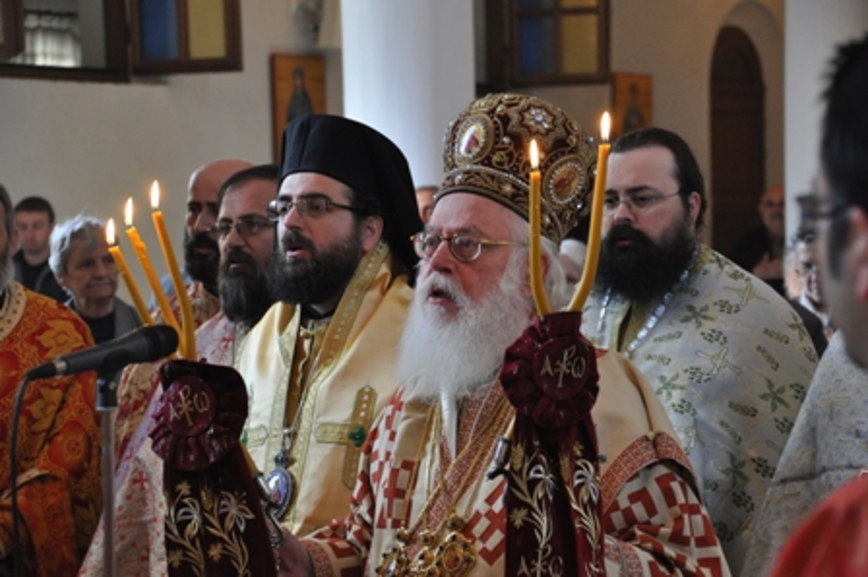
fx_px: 2710
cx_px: 434
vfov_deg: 12.2
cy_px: 288
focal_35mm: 112
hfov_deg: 18.2
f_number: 5
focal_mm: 75
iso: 1000
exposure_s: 1/40
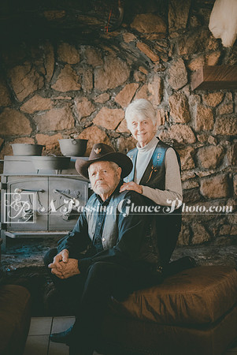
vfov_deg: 41.1
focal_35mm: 48
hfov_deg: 28.1
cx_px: 118
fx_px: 473
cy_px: 178
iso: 8000
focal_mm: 48
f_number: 2.8
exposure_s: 1/125
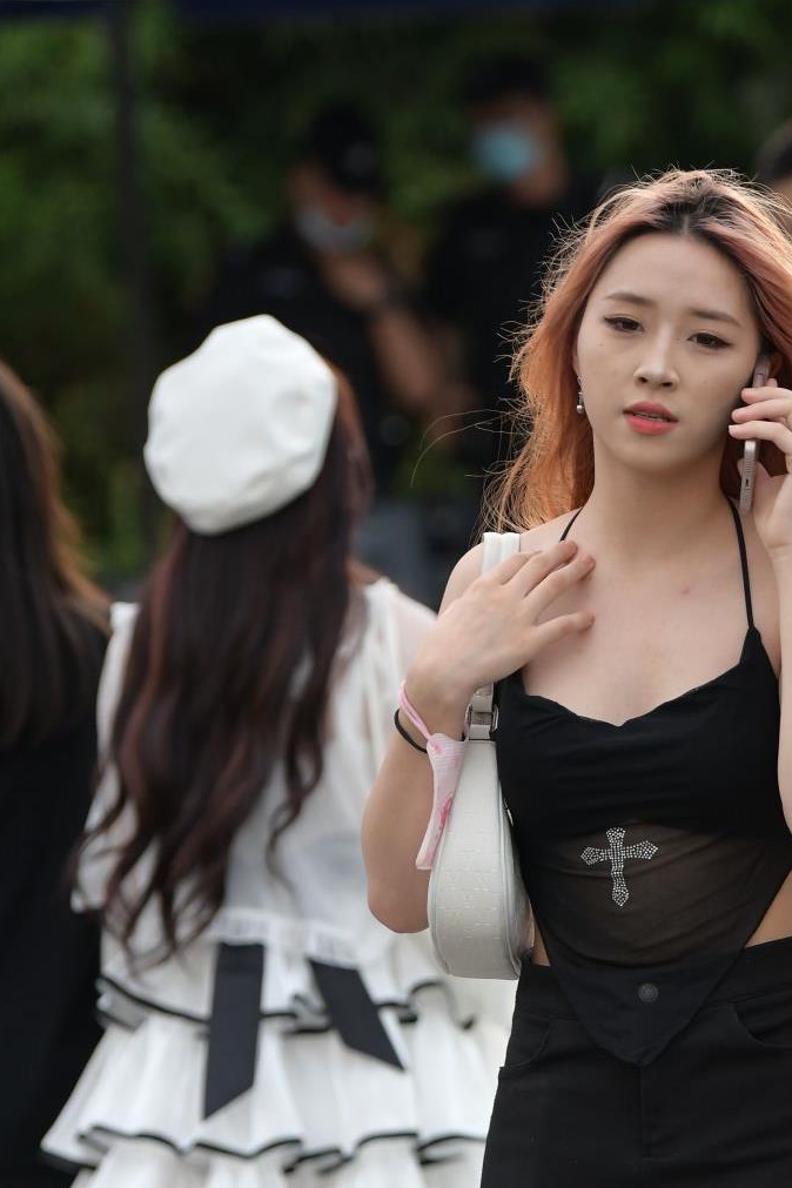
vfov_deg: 5.8
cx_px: 851
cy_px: 1096
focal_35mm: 355
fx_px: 11714
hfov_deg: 3.9
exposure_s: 1/500
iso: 800
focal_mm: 145
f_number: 3.2
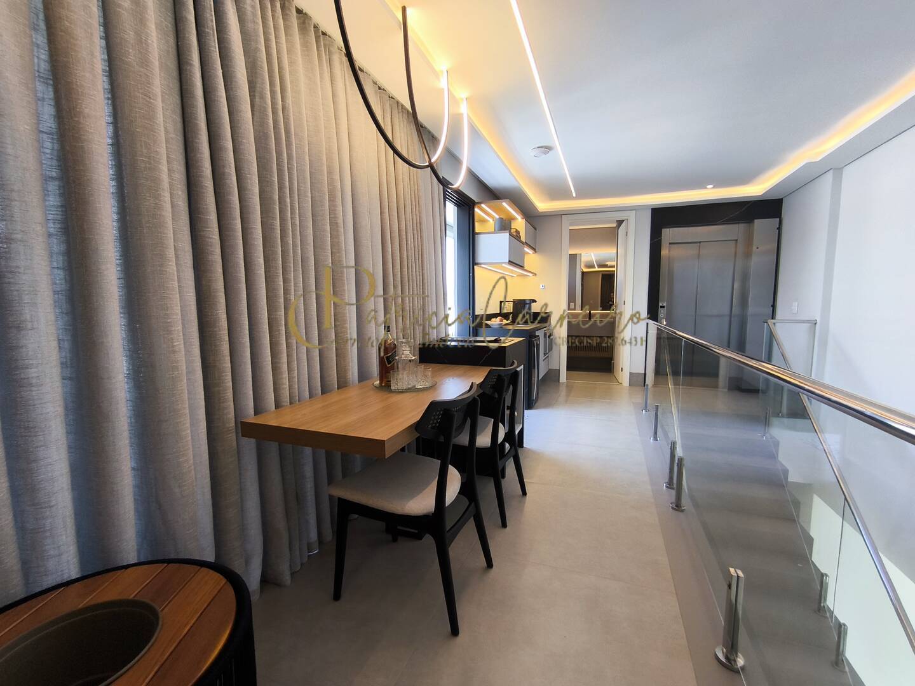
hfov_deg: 94.5
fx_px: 423
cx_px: 458
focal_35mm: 16
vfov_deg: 78.1
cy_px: 343
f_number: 2.2
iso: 64
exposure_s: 1/60
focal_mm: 1.65
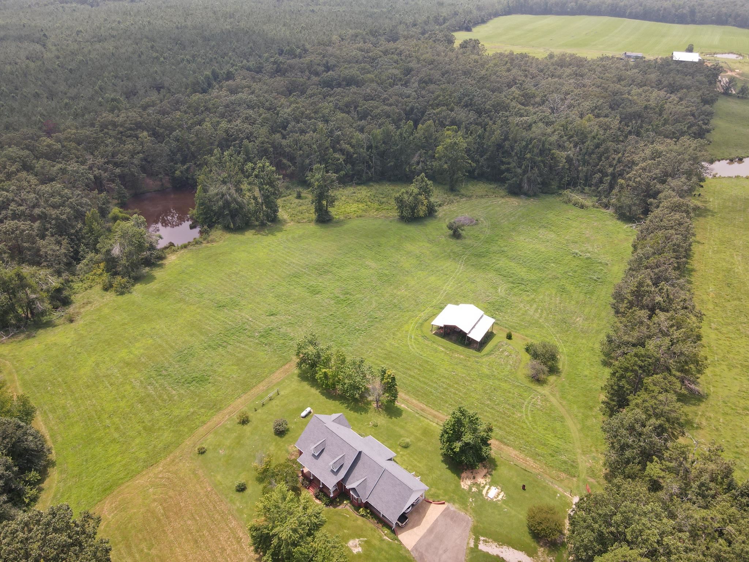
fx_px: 519
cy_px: 281
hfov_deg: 71.6
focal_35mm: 24
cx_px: 374
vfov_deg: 56.8
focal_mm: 4.5
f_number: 2.8
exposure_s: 1/25
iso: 100
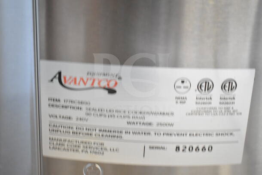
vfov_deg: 26.5
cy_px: 88
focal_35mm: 51
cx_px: 131
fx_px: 371
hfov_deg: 38.9
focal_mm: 34
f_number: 4.5
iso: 3200
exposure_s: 1/50
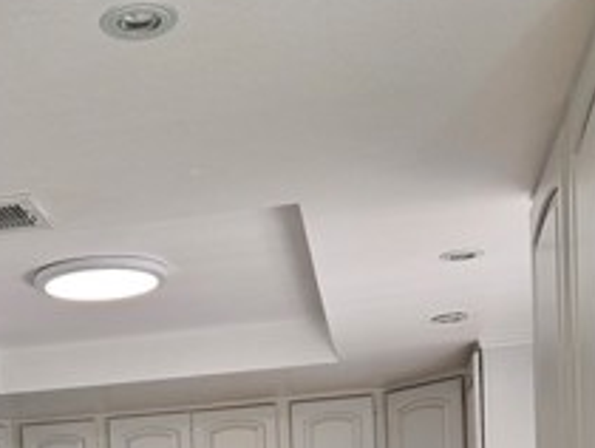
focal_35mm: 70
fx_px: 1205
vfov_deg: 18.9
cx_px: 99
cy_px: 638
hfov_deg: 27.1
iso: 50
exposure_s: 1/120
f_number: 1.8
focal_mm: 5.4
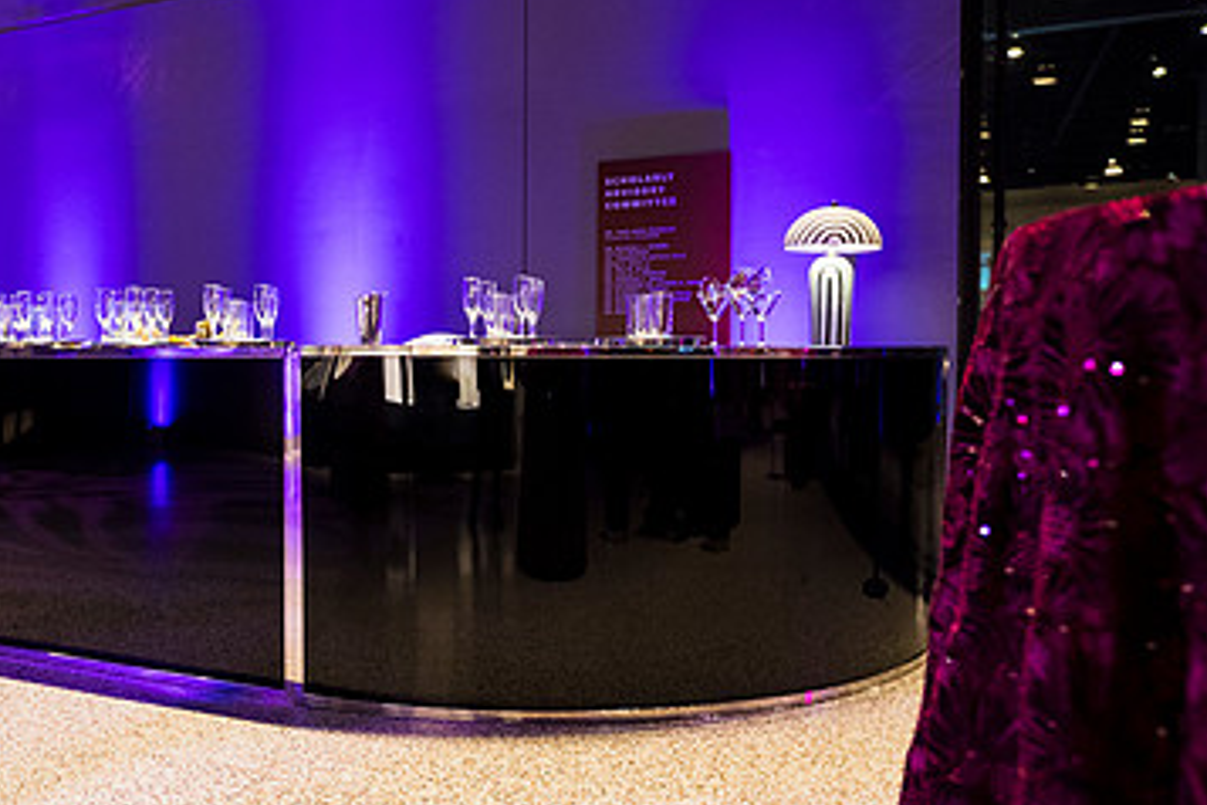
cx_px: 321
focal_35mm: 26
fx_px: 872
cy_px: 556
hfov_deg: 65.7
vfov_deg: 48.5
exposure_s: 1/50
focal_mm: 16
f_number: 2.2
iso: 900
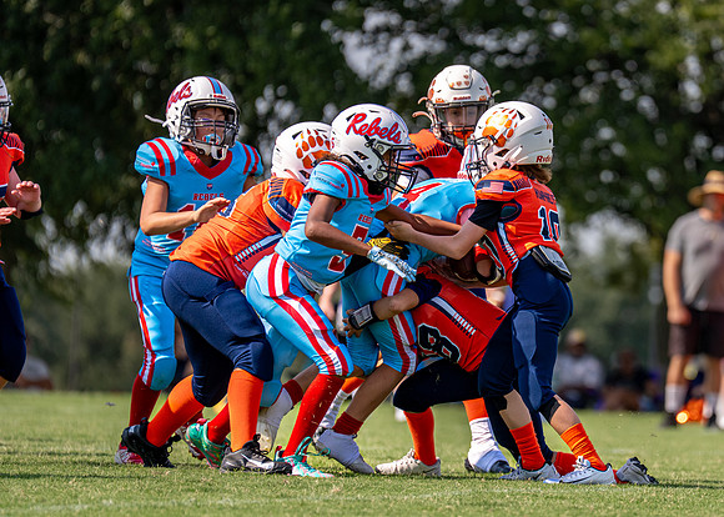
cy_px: 274
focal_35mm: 371
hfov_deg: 5.4
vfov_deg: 3.9
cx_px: 574
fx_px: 7618
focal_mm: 200
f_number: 2.8
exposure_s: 1/2000
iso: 125
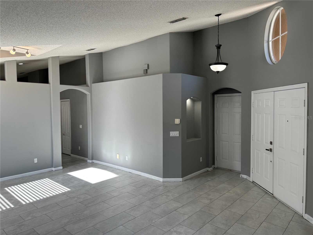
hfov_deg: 71.6
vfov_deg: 56.8
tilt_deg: -2.3
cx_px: 156
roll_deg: +0.4
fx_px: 217
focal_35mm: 24
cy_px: 118
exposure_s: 1/125
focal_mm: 6.86
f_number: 1.78
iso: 64
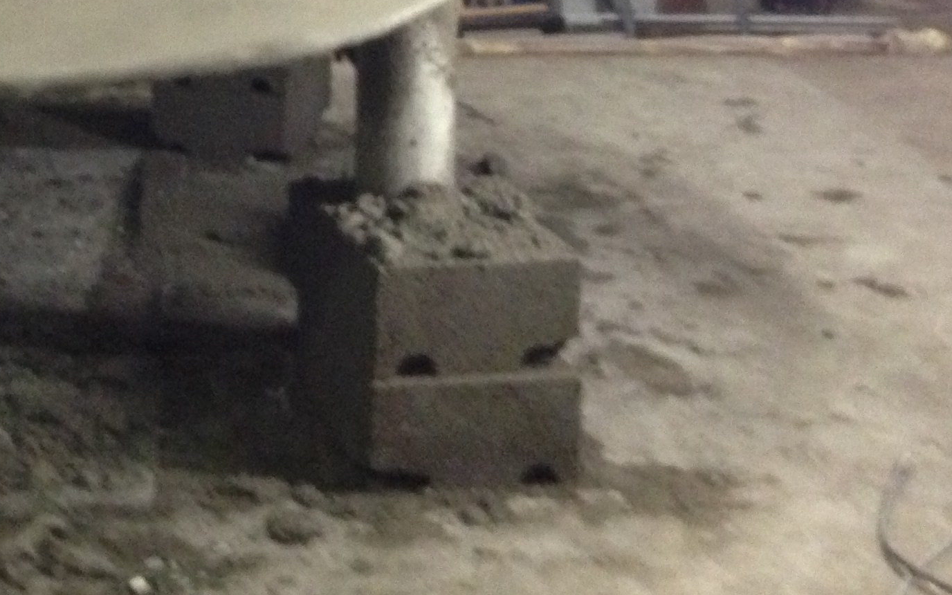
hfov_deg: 24.4
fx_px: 2153
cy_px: -169
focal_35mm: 83
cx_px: 134
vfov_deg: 15.0
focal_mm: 4.13
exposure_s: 1/20
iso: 400
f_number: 2.4
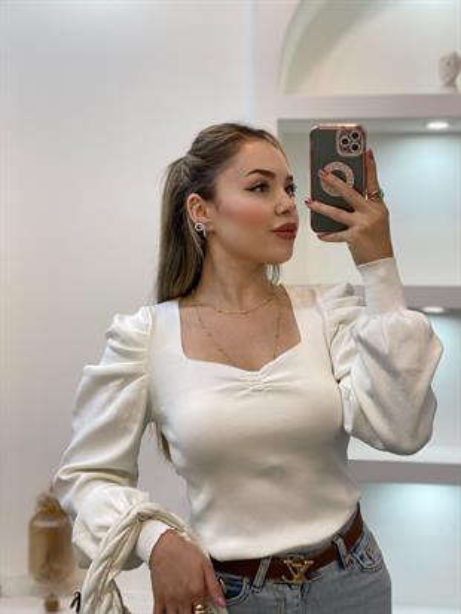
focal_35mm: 52
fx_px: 923
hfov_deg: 28.0
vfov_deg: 36.8
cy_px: 307
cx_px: 230
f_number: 2
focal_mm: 6
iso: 64
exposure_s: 1/100
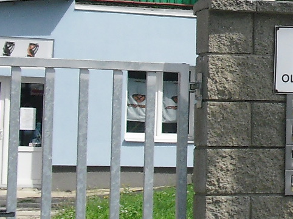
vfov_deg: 9.6
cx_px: 461
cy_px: -44
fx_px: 1294
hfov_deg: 12.2
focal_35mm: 153
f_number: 7.8
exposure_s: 1/160
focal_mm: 6.3
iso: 80
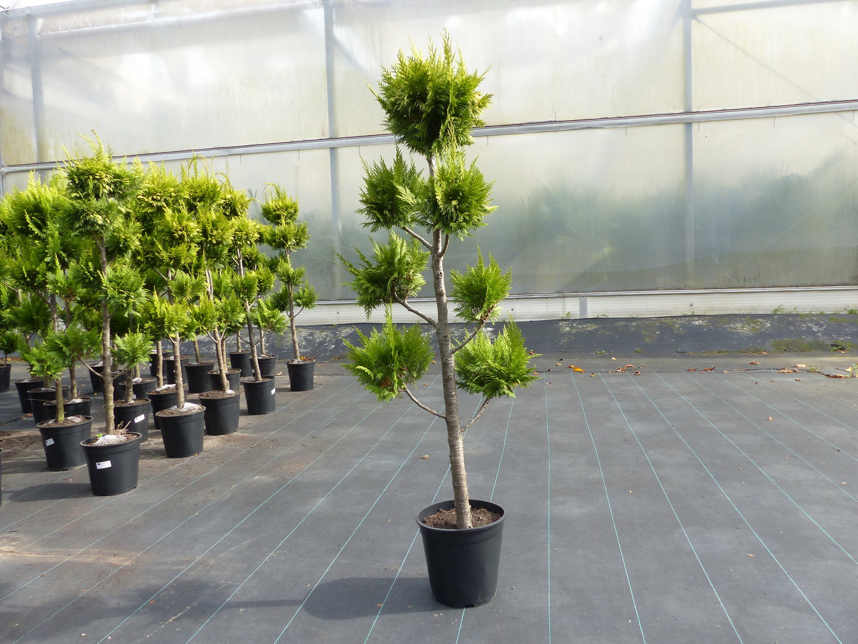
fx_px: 620
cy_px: 322
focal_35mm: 25
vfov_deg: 54.9
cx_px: 429
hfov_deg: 69.4
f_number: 4
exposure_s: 1/200
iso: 100
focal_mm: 4.5
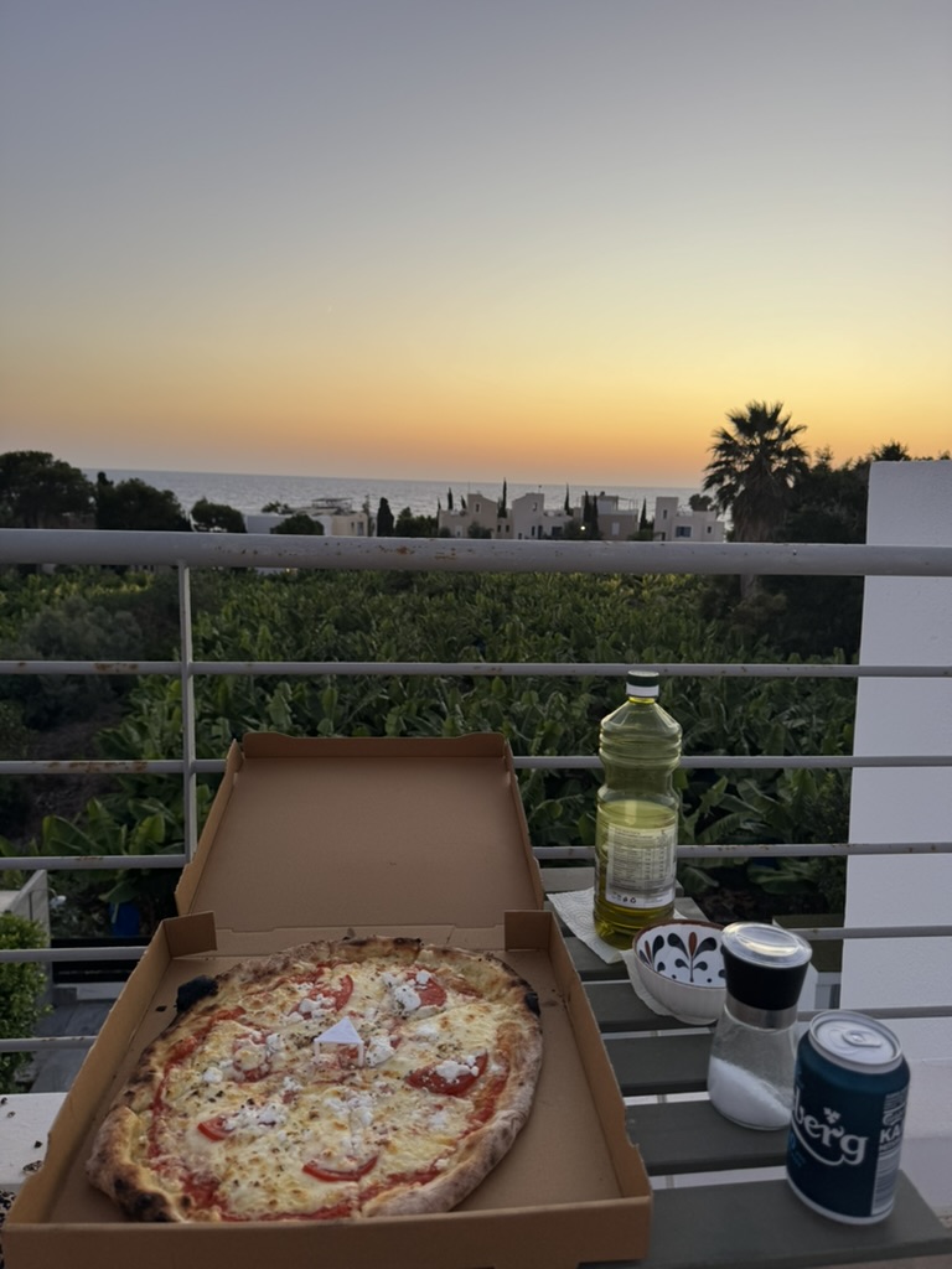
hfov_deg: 56.8
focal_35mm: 24
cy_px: 634
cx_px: 476
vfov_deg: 71.6
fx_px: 880
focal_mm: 6.76
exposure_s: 1/121
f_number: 1.78
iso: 64
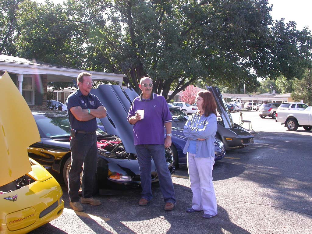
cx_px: 156
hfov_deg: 49.0
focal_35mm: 38
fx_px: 343
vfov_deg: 37.7
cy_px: 117
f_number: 4.7
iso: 100
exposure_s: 1/127
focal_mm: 7.85
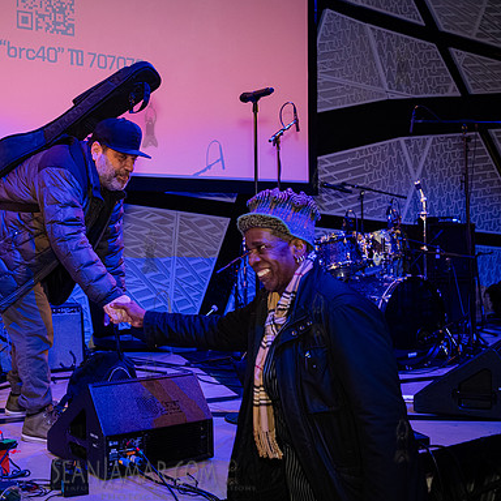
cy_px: 250
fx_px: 770
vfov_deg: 36.1
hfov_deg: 35.4
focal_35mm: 47
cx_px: 139
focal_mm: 35
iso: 10000
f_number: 3.5
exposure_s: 1/400
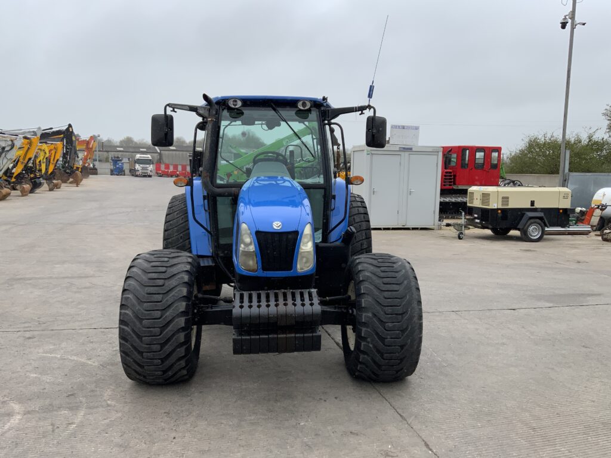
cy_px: 229
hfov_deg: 61.7
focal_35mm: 29
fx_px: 512
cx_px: 306
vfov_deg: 48.2
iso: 16
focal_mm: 3
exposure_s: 1/1168
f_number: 1.8
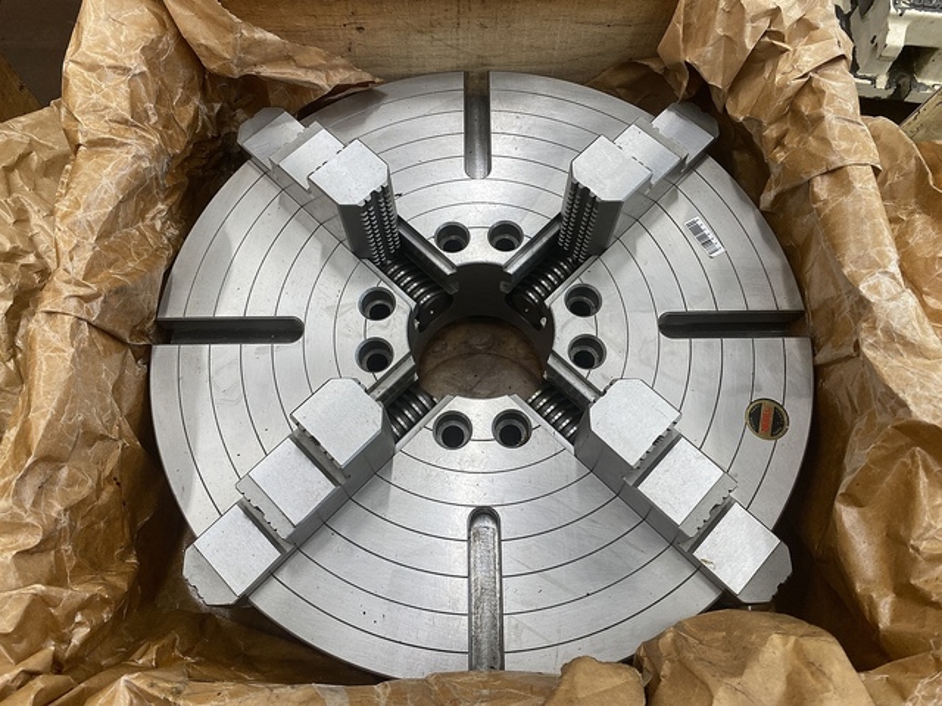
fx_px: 708
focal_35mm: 26
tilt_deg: -67.6
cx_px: 471
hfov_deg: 67.3
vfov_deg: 53.1
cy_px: 353
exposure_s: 1/101
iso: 125
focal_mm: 4.25
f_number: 1.8
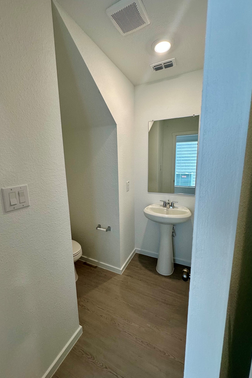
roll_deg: +3.4
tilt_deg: -7.1
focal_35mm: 15
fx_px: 158
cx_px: 120
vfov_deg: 100.4
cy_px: 187
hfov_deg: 77.3
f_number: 2.2
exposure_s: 1/120
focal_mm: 2.22
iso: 125
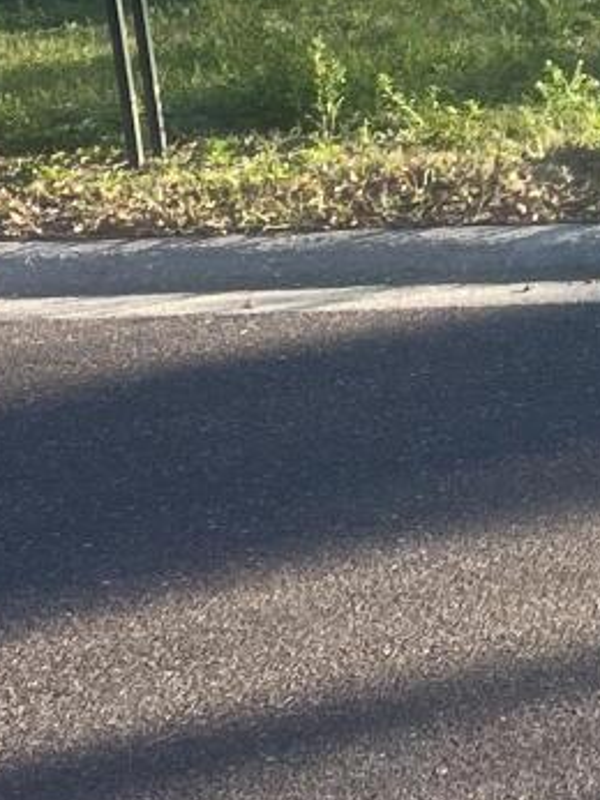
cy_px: -187
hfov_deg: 9.5
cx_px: 1034
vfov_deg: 12.8
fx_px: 3469
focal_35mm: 150
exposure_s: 1/1266
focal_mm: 5.7
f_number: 1.5
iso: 50
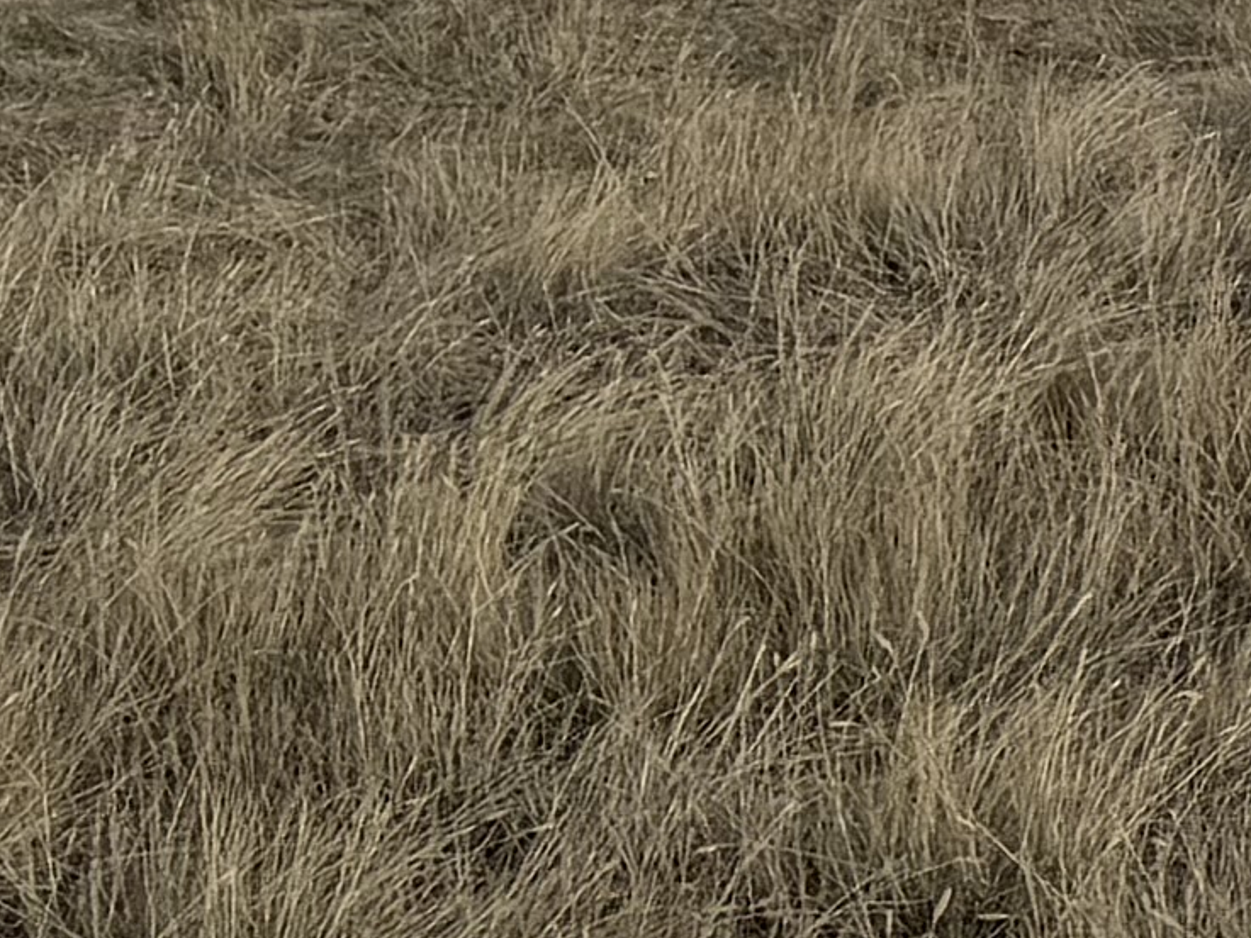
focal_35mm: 186
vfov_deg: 7.6
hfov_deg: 8.8
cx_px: 3707
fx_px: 6723
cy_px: -1143
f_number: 1.78
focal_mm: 6.76
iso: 80
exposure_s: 1/5319
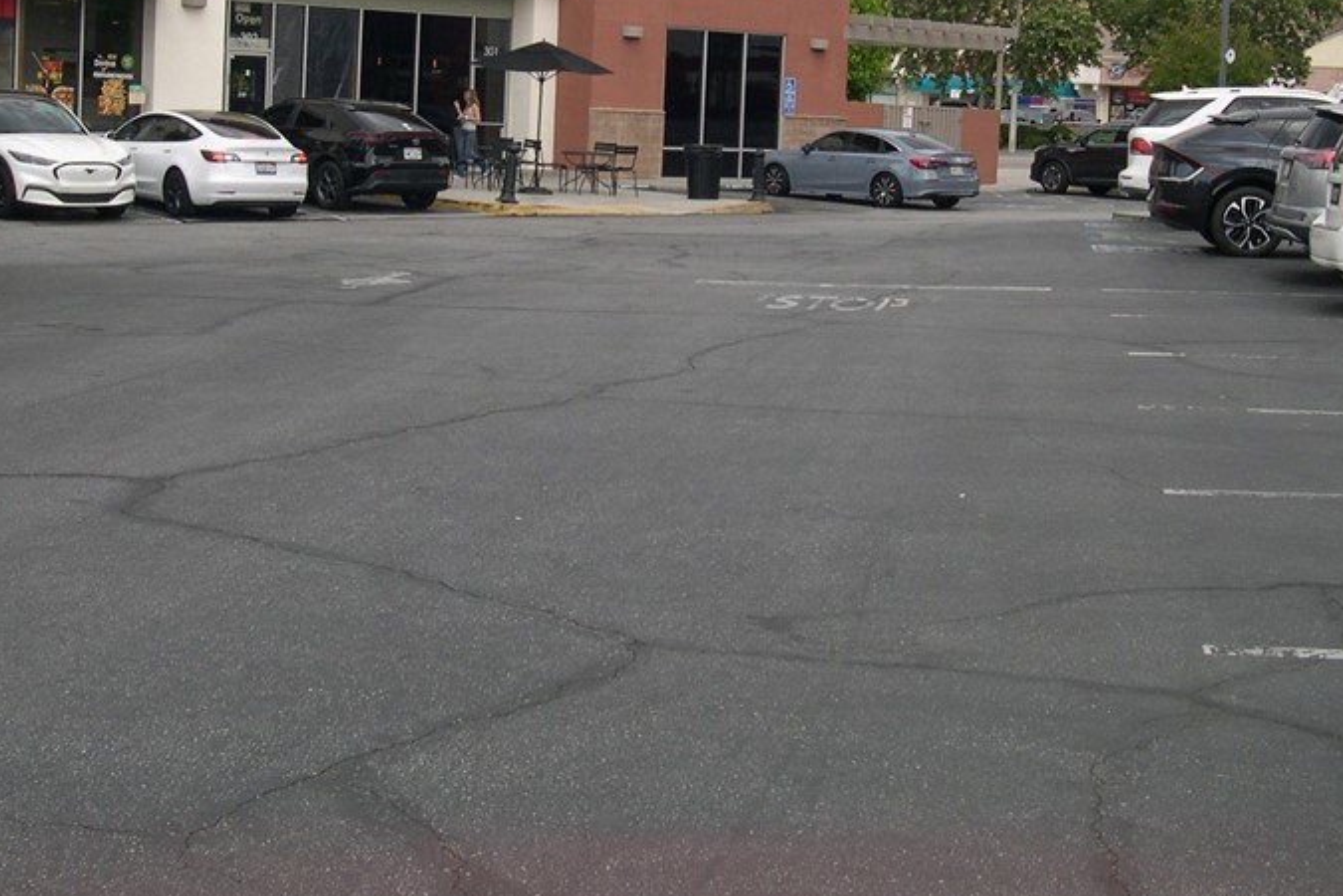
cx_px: 597
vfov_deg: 22.4
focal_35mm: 60
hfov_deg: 33.4
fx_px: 2238
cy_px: 225
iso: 100
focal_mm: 8
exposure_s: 1/100
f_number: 7.6
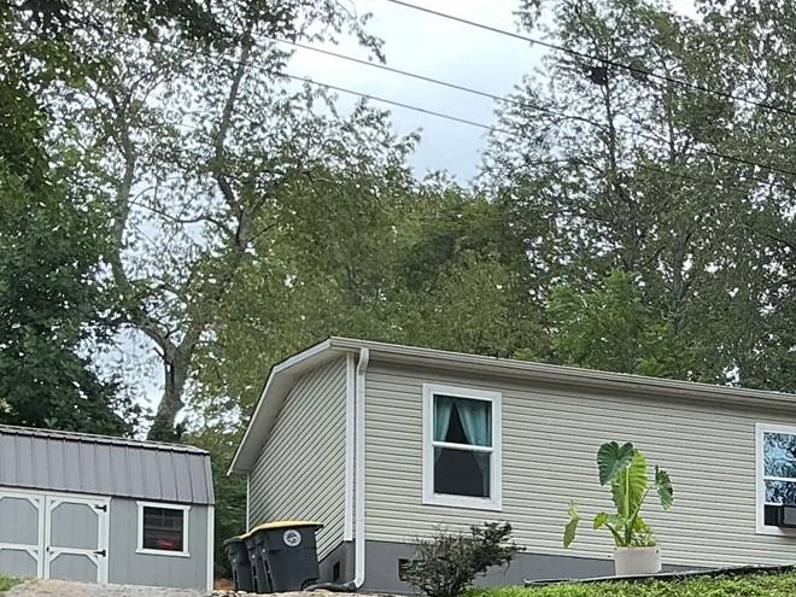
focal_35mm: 90
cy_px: 697
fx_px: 2070
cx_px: 926
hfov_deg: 20.5
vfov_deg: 15.8
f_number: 1.8
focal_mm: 3
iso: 25
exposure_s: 1/495
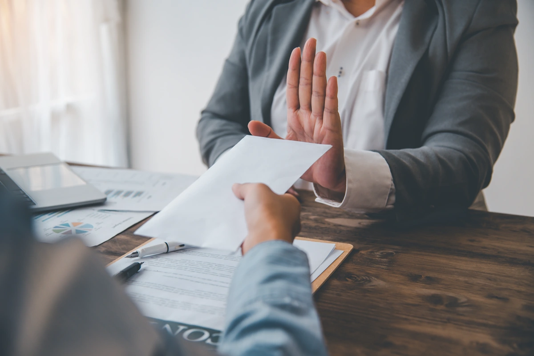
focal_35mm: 52
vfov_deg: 26.0
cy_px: 178
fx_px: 772
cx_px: 267
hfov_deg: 38.2
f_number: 4
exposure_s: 1/250
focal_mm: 52
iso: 200
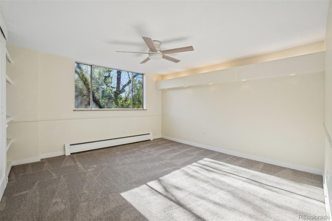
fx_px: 138
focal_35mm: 15
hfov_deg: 100.4
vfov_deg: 77.3
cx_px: 166
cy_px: 110
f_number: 8
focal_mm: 10
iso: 400
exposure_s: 1/250
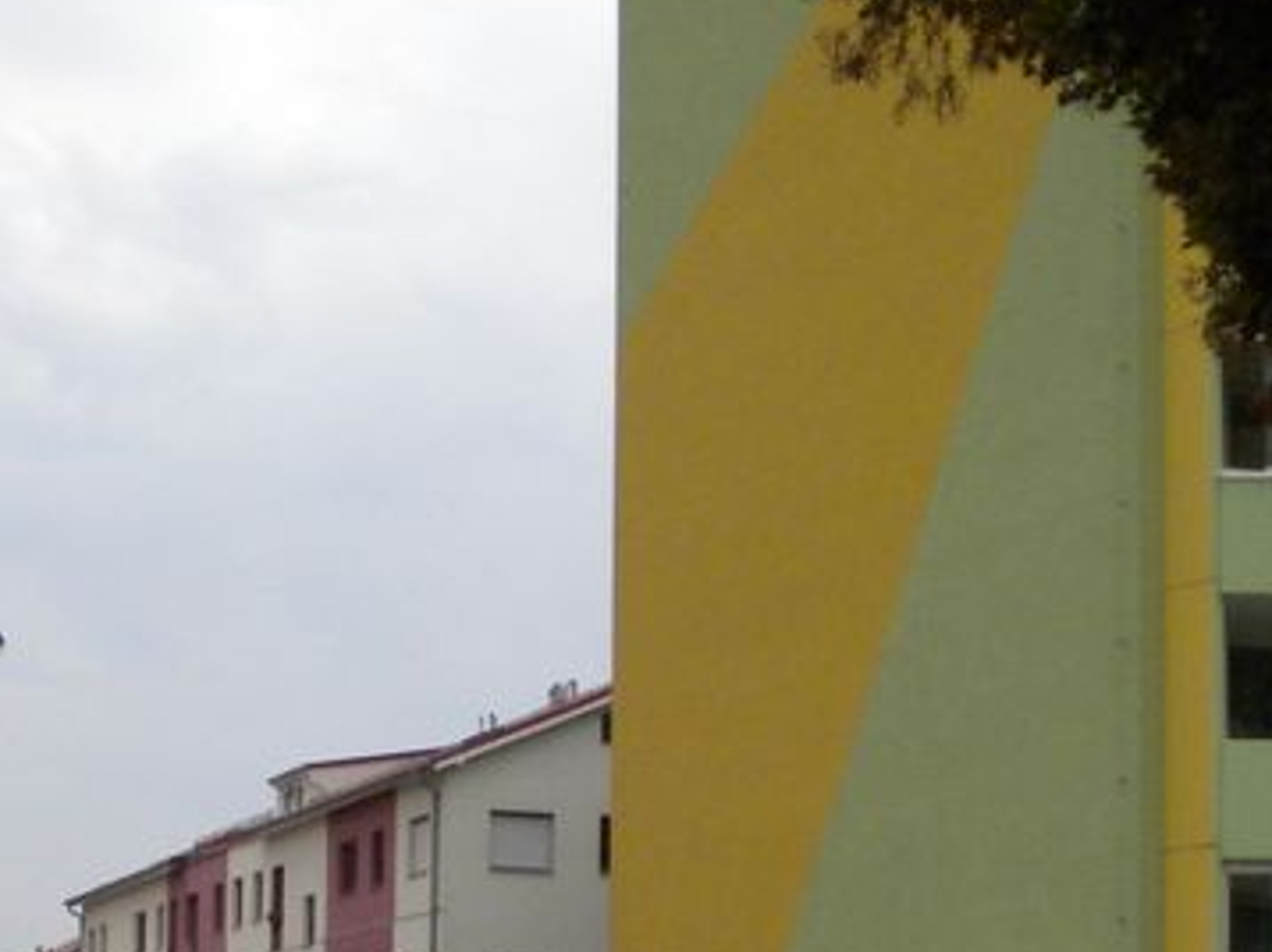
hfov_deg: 21.9
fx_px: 3231
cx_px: 206
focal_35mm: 88
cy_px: 1035
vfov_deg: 16.3
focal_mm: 6.3
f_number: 3.1
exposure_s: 1/458
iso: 304
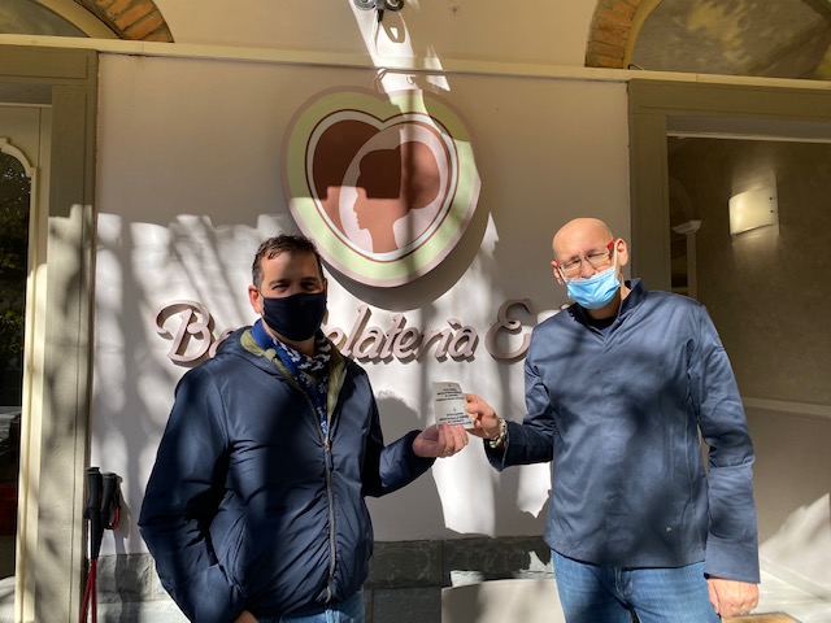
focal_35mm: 26
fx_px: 624
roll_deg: +0.1
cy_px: 312
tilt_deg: +3.4
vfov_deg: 53.1
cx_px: 416
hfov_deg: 67.3
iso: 32
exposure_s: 1/1466
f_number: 1.8
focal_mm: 4.25
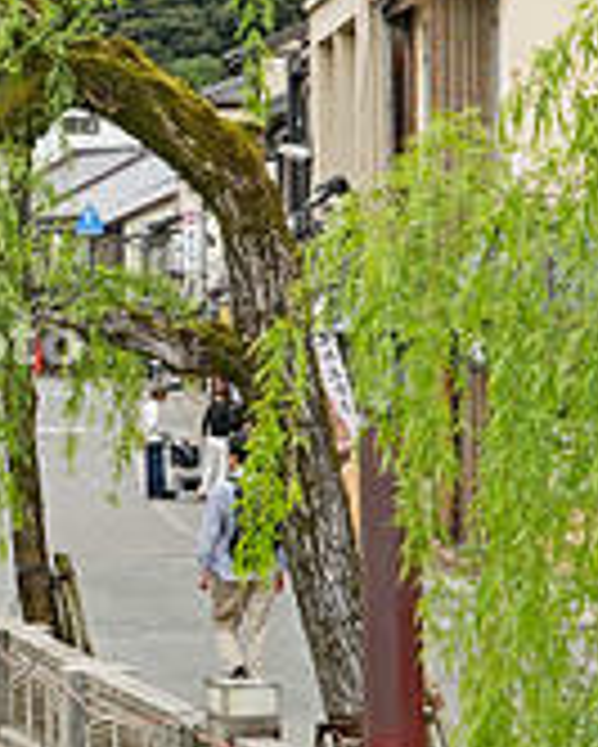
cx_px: -112
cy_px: 328
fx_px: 3890
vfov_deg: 11.0
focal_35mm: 176
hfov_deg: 8.7
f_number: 11
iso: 400
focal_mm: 52
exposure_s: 1/160
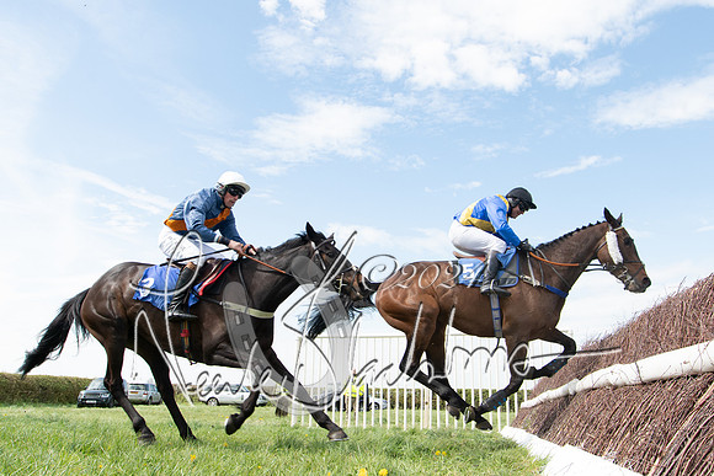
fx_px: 595
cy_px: 238
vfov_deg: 43.6
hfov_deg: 61.9
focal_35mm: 30
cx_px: 357
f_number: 8
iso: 800
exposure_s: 1/1100
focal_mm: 20
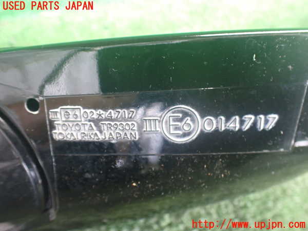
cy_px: 116
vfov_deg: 46.8
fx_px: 267
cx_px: 154
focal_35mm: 30
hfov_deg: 60.0
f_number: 2.3
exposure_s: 1/30
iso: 800
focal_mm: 5.4
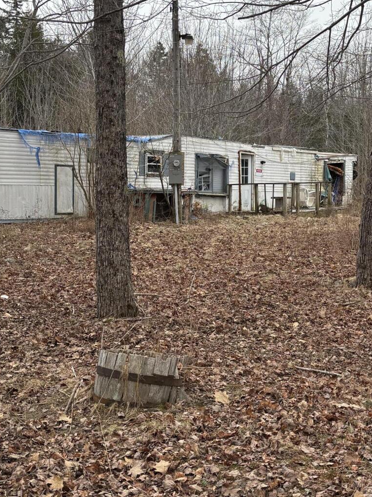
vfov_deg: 37.5
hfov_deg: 28.6
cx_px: 179
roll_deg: -0.6
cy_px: 229
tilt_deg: -5.2
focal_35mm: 51
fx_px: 731
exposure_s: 1/559
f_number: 1.6
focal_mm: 5.96
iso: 50
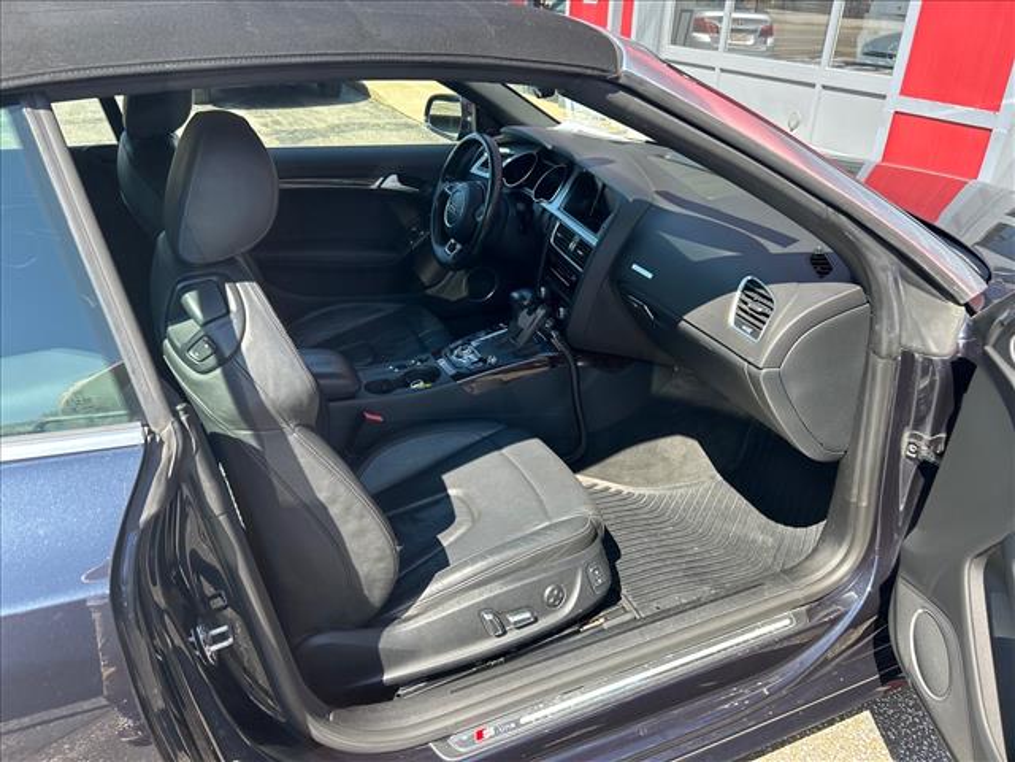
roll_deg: -1.4
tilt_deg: -27.9
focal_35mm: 26
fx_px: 762
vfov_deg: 53.1
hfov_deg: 67.3
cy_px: 381
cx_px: 508
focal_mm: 5.7
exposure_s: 1/521
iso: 50
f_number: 1.5
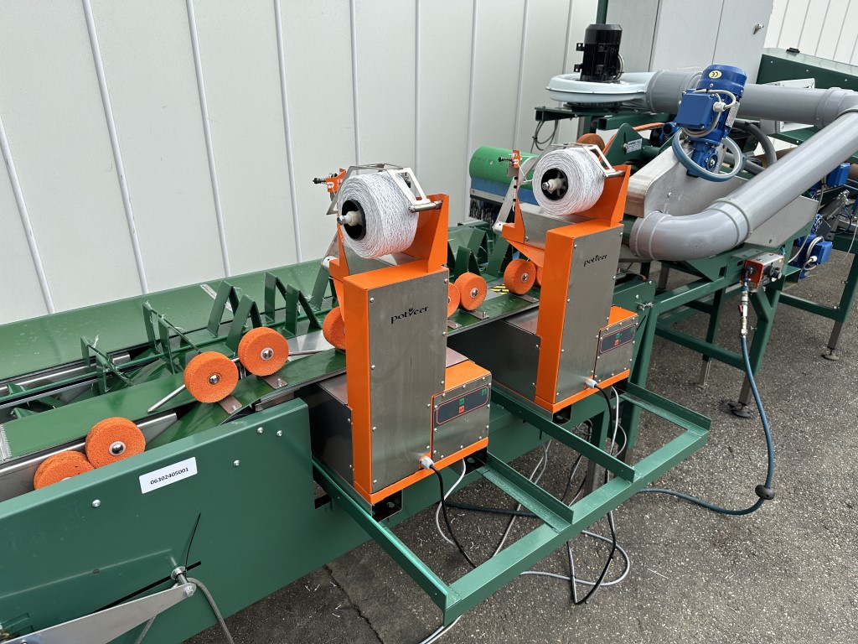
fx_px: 595
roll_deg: -0.9
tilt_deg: -25.4
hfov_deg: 71.6
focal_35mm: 24
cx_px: 429
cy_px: 322
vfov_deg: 56.8
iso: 80
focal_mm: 6.86
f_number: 1.78
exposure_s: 1/1473
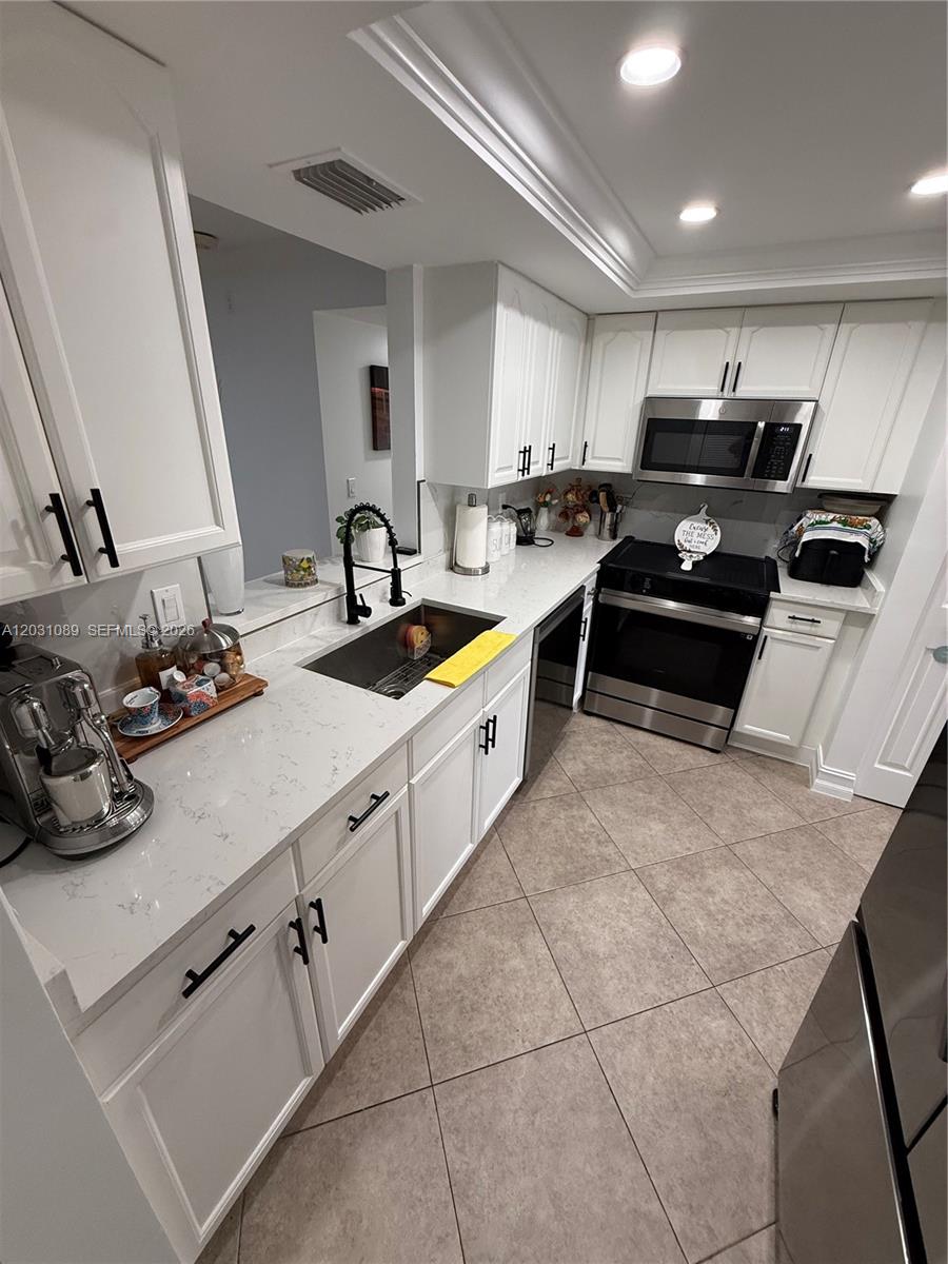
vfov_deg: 102.1
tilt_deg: -23.0
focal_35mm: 14
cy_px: 632
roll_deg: -1.9
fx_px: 511
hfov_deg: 85.7
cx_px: 474
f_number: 2.2
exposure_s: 1/120
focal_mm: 2.22
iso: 250
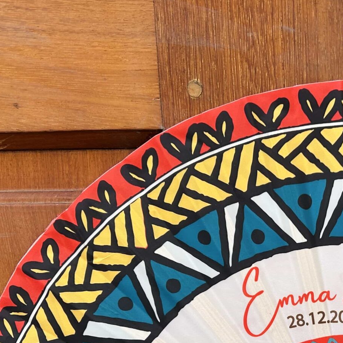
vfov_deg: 25.7
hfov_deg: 25.2
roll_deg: +1.5
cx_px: 344
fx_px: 729
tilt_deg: -11.6
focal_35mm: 65
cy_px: 303
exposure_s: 1/439
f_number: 1.5
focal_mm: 5.7
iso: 50
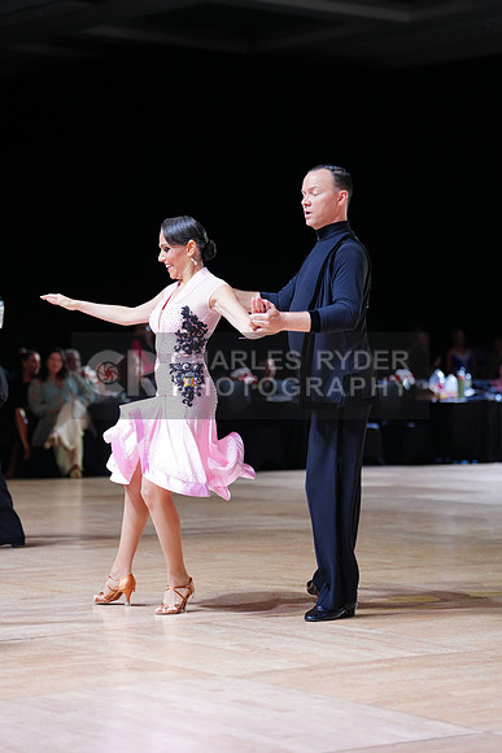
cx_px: 251
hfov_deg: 14.6
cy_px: 376
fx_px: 1965
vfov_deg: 21.7
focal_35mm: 94
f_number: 2.8
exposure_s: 1/400
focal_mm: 94
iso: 800
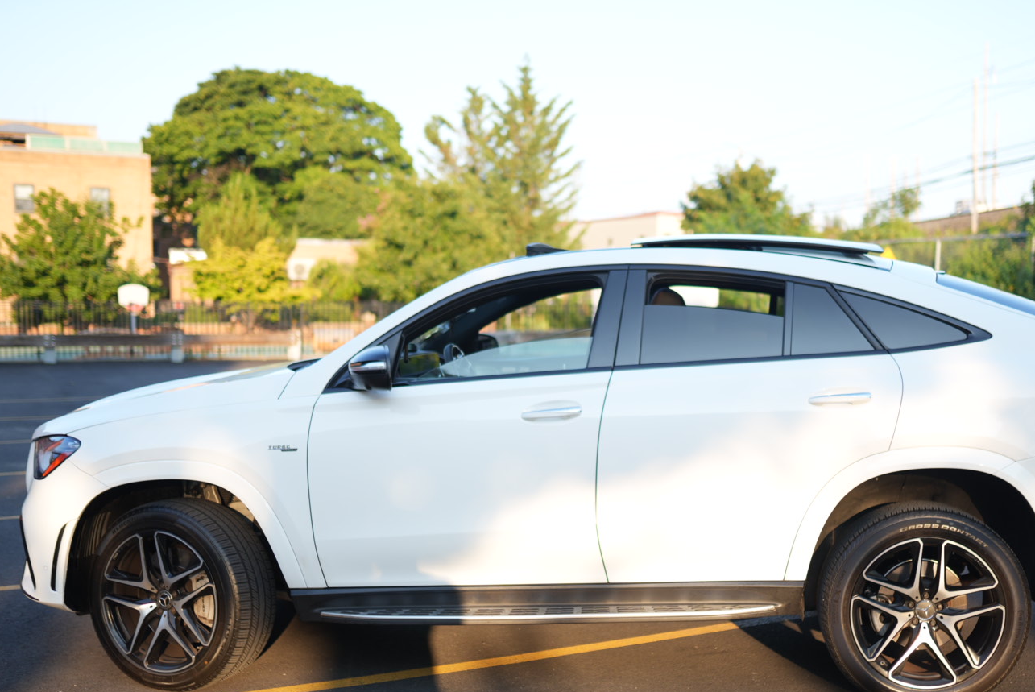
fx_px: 1266
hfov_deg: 44.3
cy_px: 428
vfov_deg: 30.5
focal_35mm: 44
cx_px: 602
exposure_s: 1/1000
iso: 100
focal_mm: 35
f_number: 1.4
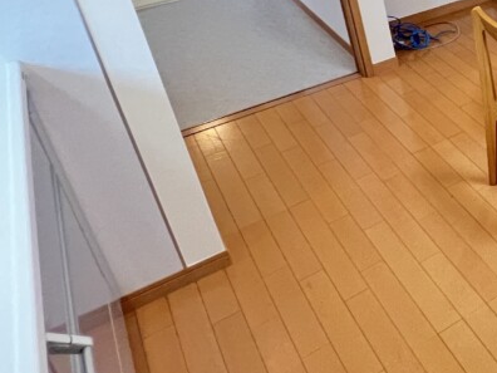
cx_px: 703
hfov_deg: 30.5
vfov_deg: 31.5
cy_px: -10
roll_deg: +0.8
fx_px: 603
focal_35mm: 42
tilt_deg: -22.3
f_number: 1.8
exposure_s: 1/60
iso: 400
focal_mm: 1.57
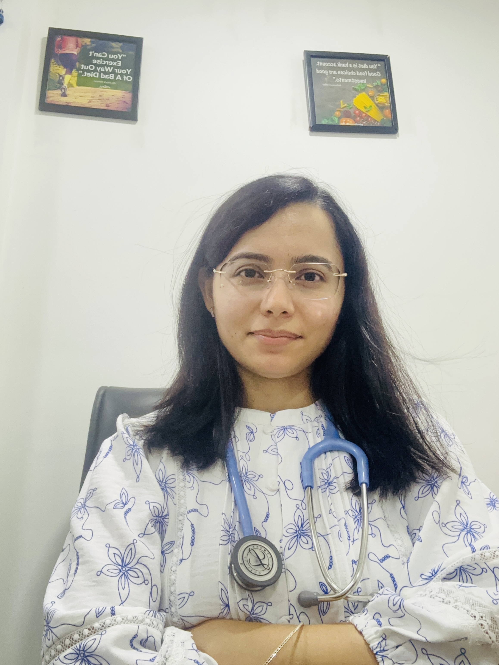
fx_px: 577
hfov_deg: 46.8
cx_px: 250
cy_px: 332
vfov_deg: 60.0
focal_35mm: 30
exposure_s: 1/42
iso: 320
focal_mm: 2.69
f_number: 1.9
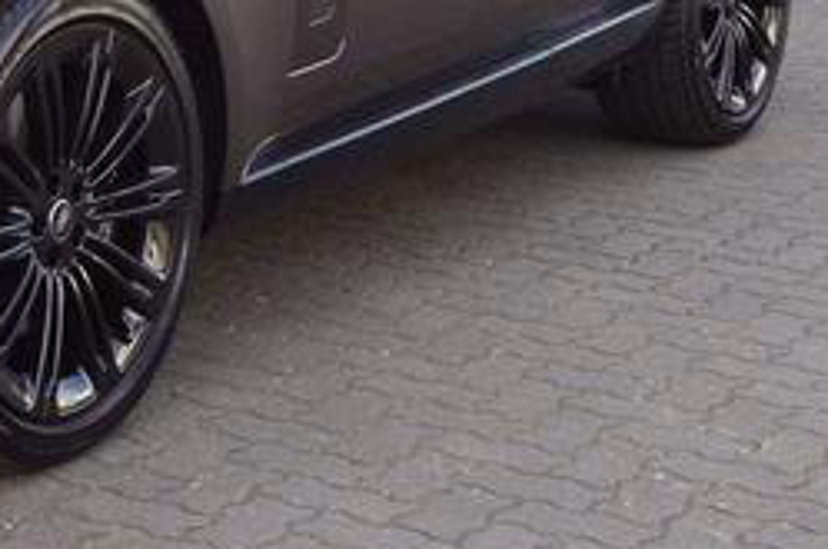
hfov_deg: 18.4
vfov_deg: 12.4
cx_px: -37
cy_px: -93
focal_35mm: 108
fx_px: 2479
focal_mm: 28
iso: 400
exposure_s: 1/60
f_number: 10
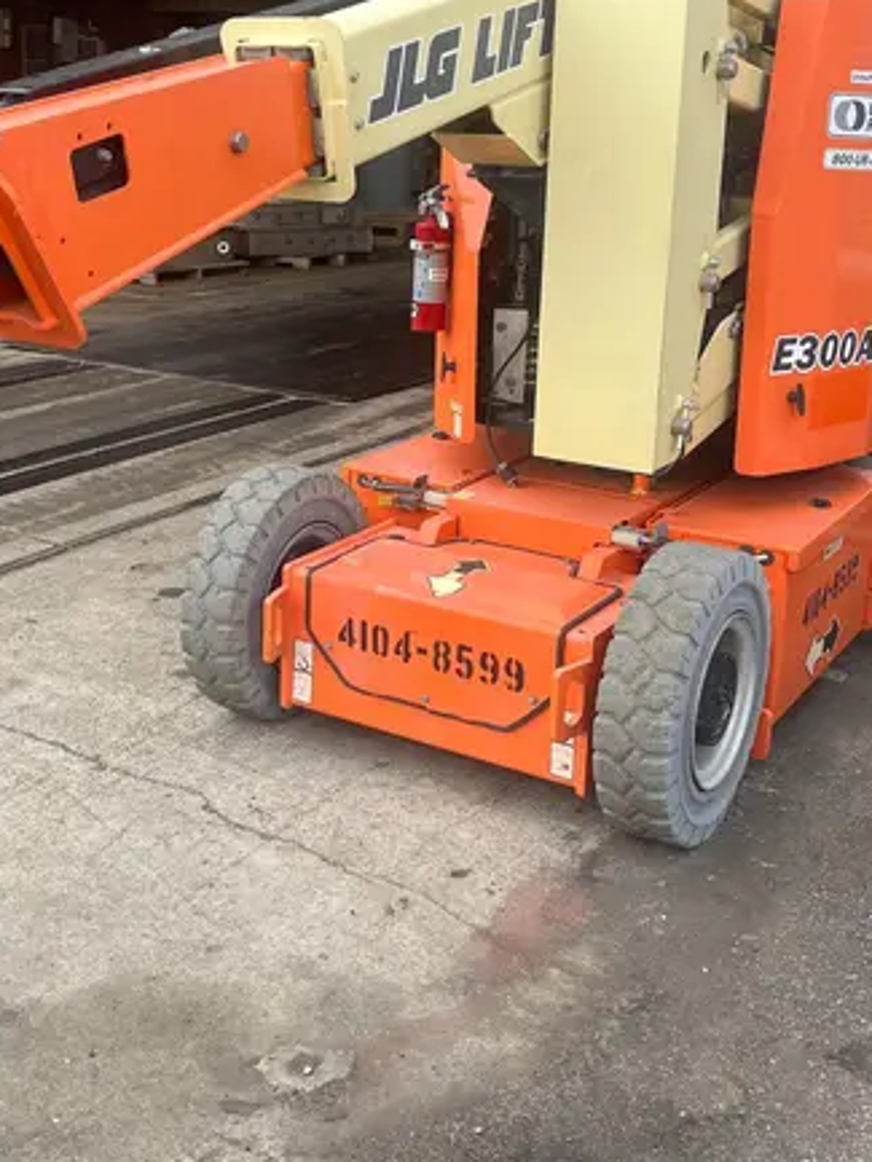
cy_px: 476
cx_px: 322
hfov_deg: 32.7
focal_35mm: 44
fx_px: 1477
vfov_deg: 42.8
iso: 50
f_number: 1.6
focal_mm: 5.1
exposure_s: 1/315
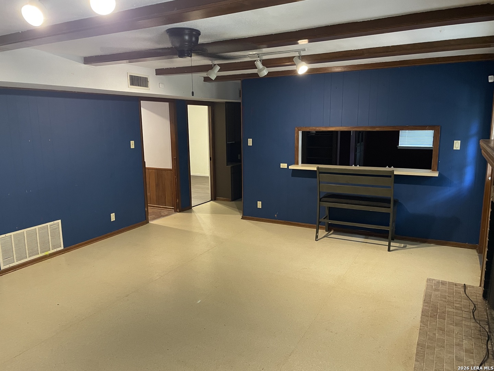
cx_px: 247
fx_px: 371
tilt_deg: -8.8
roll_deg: +0.8
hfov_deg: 67.3
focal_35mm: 26
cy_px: 186
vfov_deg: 53.1
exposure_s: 1/30
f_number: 1.6
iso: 500
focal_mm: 4.2
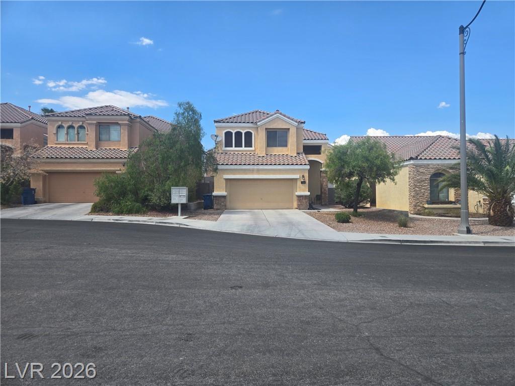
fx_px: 342
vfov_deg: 58.9
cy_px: 193
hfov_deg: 73.9
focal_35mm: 23
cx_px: 258
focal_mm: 5.4
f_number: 1.8
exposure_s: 1/1445
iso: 25
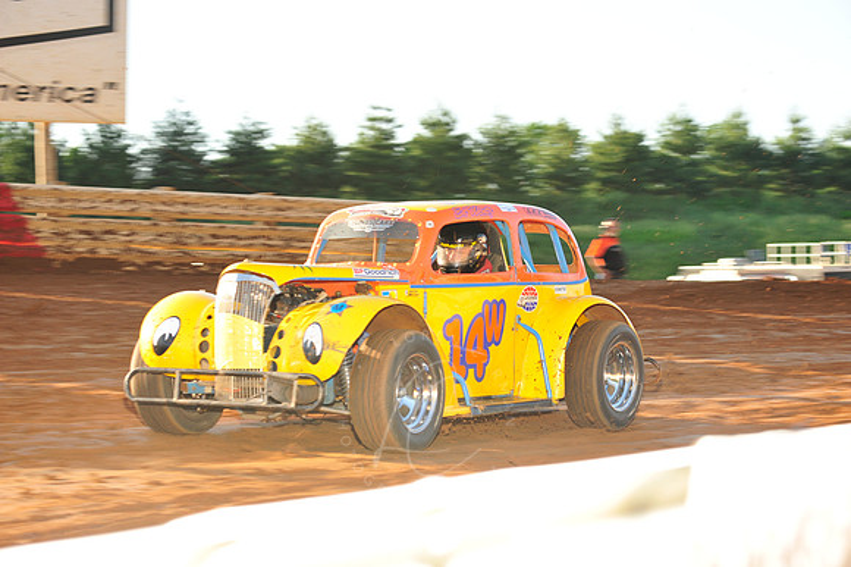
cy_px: 284
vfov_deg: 13.7
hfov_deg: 20.4
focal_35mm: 100
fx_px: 2362
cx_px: 426
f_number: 7.1
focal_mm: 100
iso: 400
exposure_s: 1/320
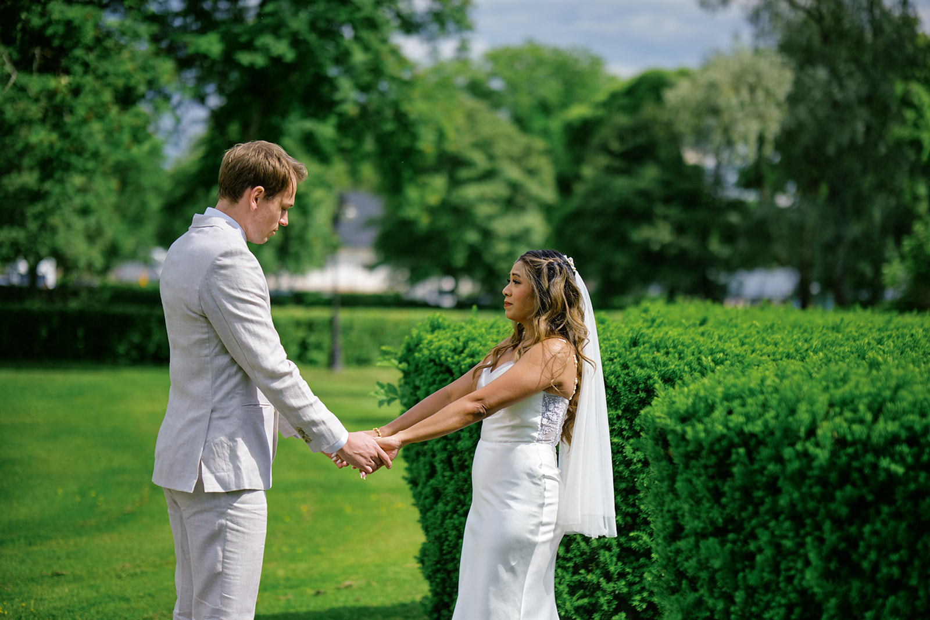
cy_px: 310
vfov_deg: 16.3
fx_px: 2170
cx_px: 465
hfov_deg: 24.2
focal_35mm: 84
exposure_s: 1/6000
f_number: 1.2
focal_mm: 56
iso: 160
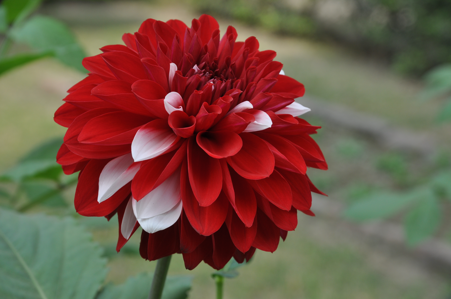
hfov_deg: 16.1
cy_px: 150
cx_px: 226
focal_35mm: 128
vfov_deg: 10.7
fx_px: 1595
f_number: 7.1
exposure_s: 1/200
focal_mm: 85
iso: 200
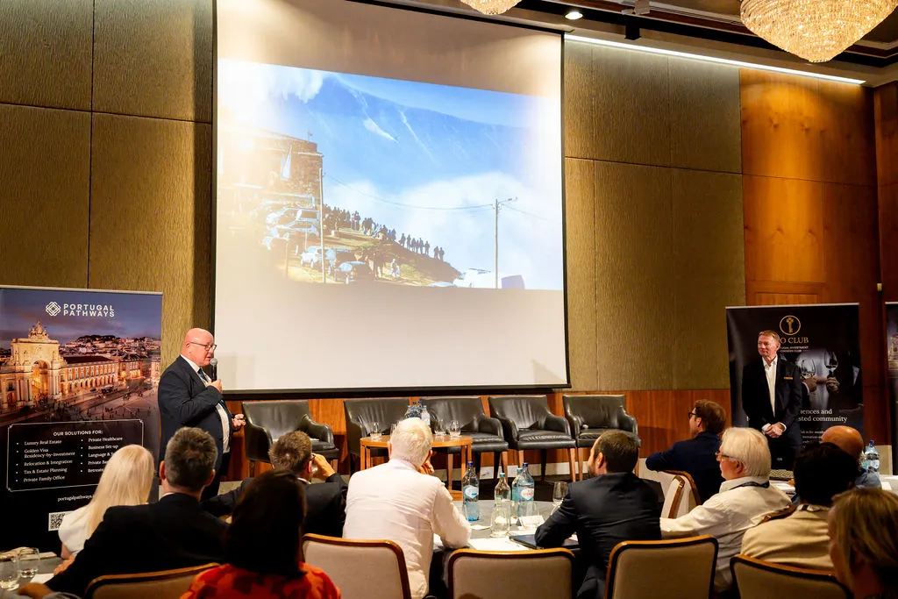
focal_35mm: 38
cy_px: 291
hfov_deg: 50.8
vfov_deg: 35.2
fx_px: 945
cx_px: 446
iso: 6400
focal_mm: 35
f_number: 2.8
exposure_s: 1/200
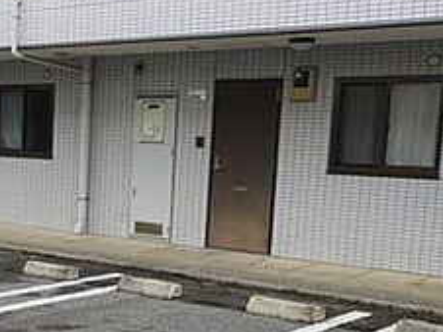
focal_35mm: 68
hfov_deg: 27.2
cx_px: 12
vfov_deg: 21.3
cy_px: 269
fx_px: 869
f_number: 3.3
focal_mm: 4.3
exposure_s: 1/250
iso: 100
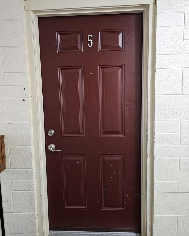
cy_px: 105
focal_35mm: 25
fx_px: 175
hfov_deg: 56.8
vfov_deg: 67.9
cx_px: 91
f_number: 1.7
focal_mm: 6.3
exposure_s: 1/40
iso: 640
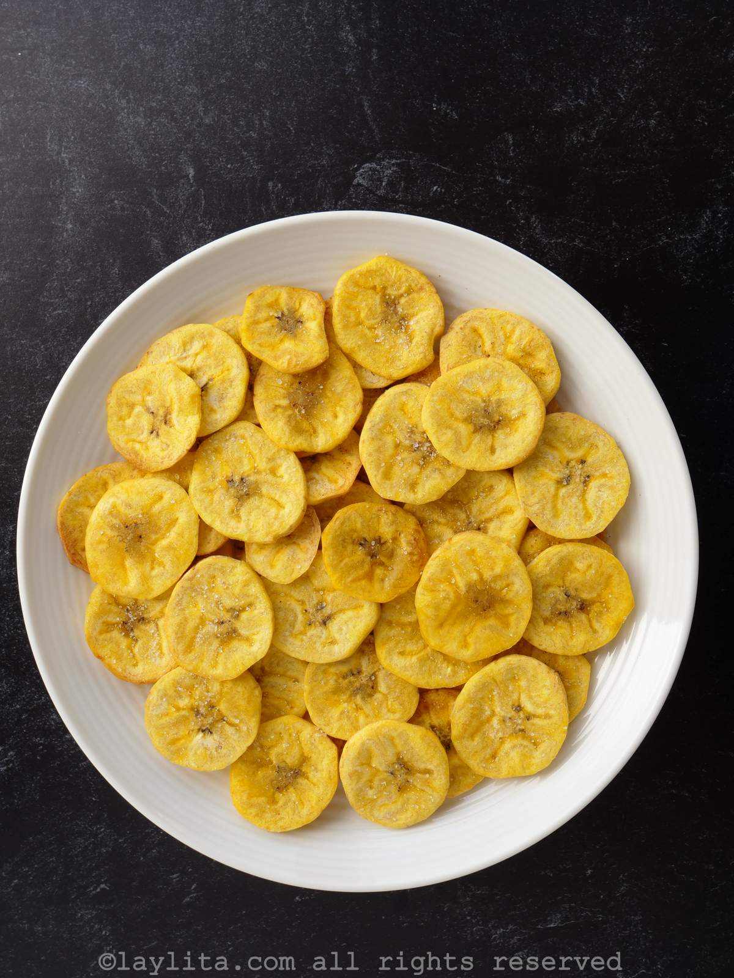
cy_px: 489
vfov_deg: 54.0
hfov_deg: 41.8
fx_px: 961
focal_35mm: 34
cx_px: 367
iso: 200
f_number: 5
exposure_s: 1/80
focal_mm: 17
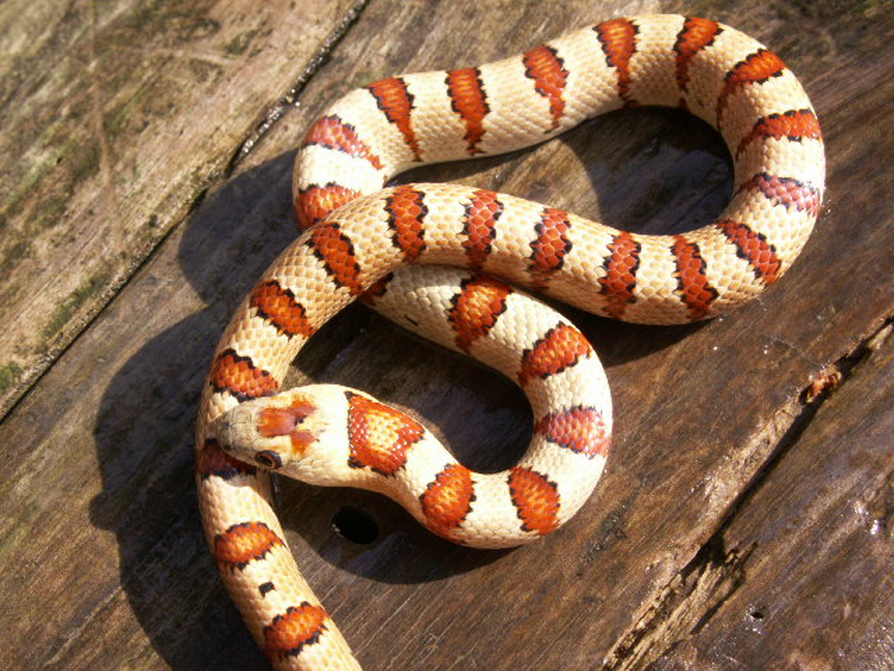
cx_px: 447
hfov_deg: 31.2
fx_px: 1601
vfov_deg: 23.7
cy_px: 336
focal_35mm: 62
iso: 50
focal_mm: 10.28
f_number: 5.6
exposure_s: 1/100
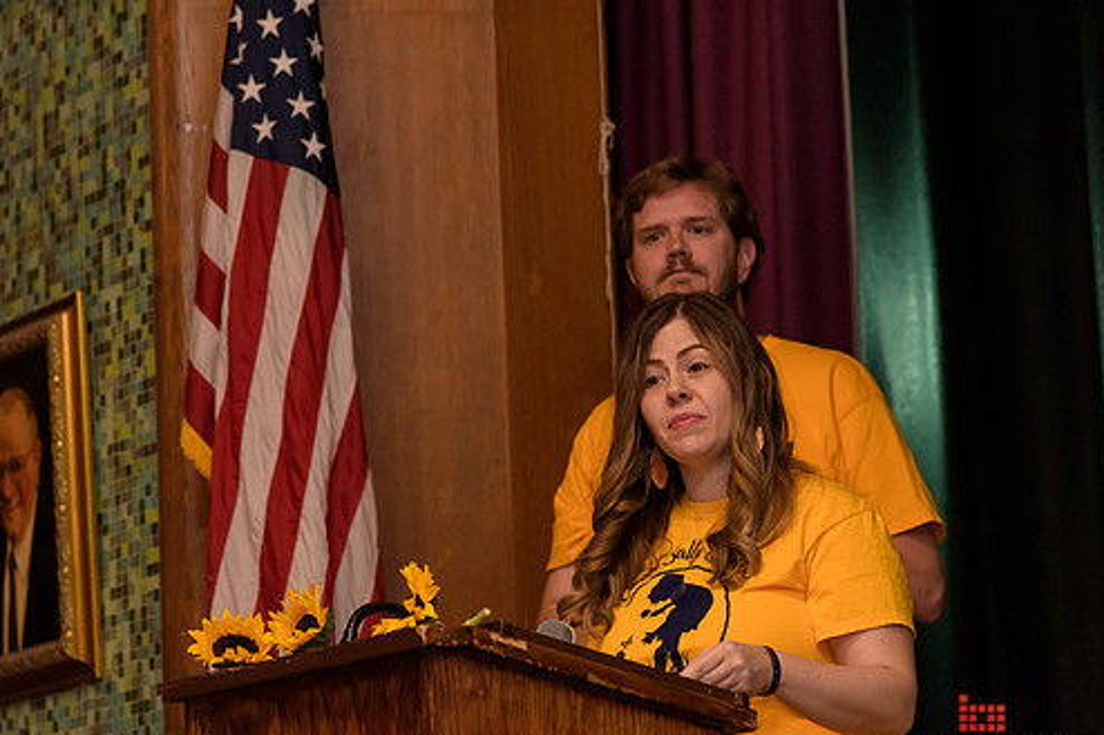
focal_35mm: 141
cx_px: 469
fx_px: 4322
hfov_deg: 14.6
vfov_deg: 9.7
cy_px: 379
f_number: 4
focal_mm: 120
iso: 2000
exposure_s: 1/125
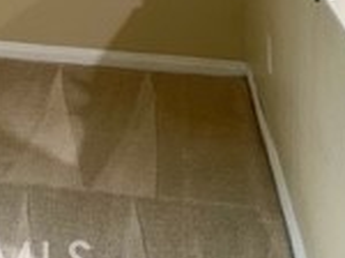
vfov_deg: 11.9
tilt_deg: -0.4
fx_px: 1105
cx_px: -248
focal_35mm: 111
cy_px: -258
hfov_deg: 15.6
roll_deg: +1.3
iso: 250
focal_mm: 5.1
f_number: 1.6
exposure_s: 1/60
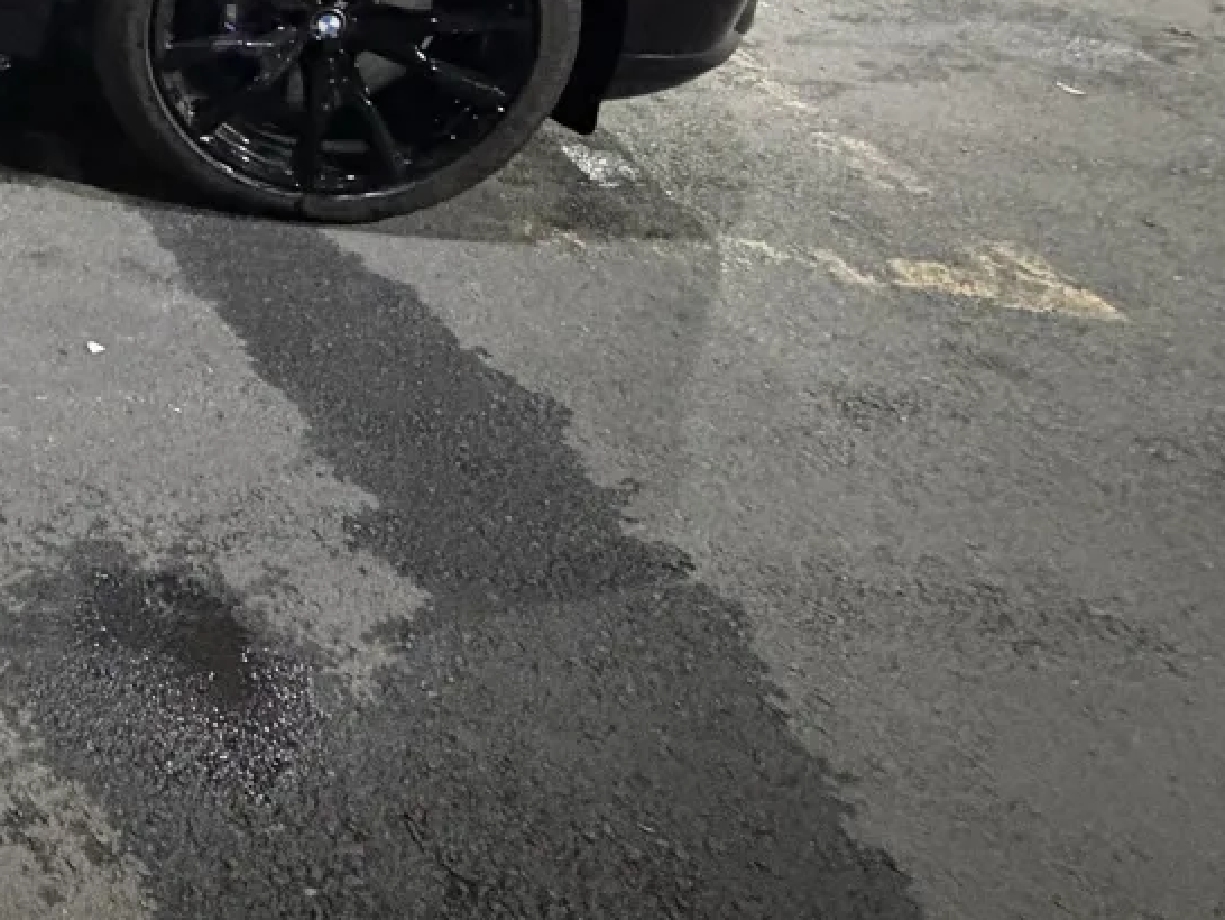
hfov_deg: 32.1
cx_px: -438
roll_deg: -0.2
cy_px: -184
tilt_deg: -15.8
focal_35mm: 41
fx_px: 1452
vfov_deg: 30.0
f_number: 2.2
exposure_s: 1/30
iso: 1250
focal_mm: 2.22
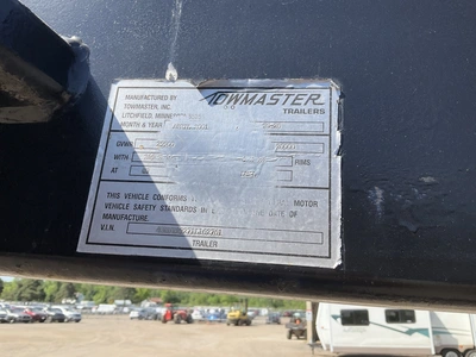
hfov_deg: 61.7
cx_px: 238
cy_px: 178
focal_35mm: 29
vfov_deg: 48.2
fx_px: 399
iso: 25
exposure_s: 1/1144
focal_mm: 3
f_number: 1.8
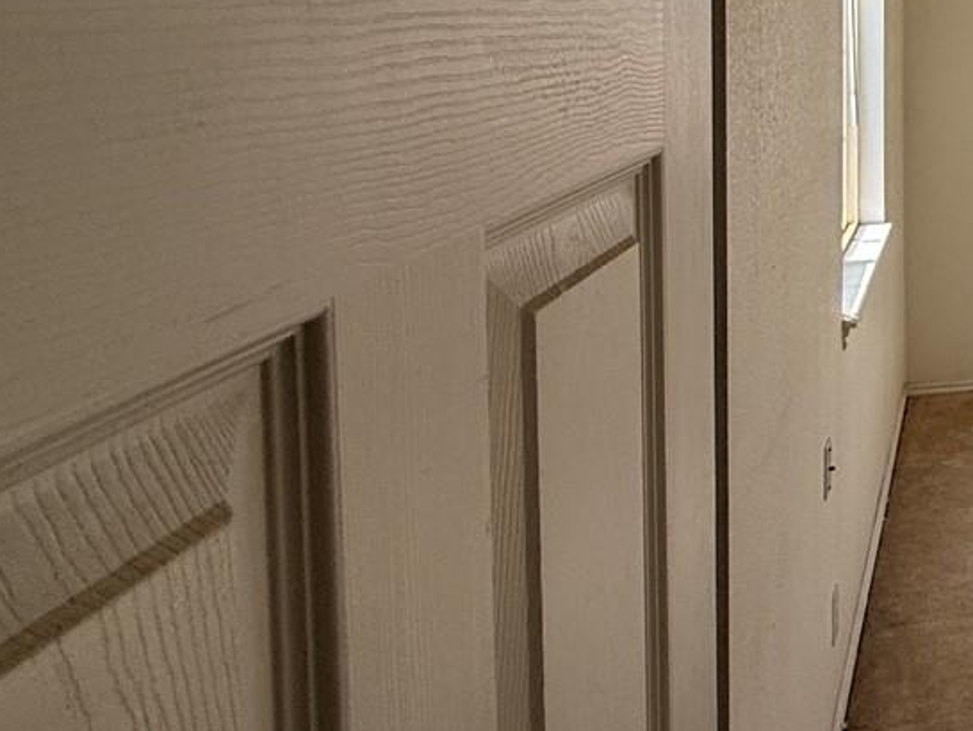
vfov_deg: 33.4
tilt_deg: -3.6
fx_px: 1153
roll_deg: -1.9
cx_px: 1388
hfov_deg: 30.5
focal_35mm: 41
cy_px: 80
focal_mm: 2.22
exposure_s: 1/294
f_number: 2.2
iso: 50
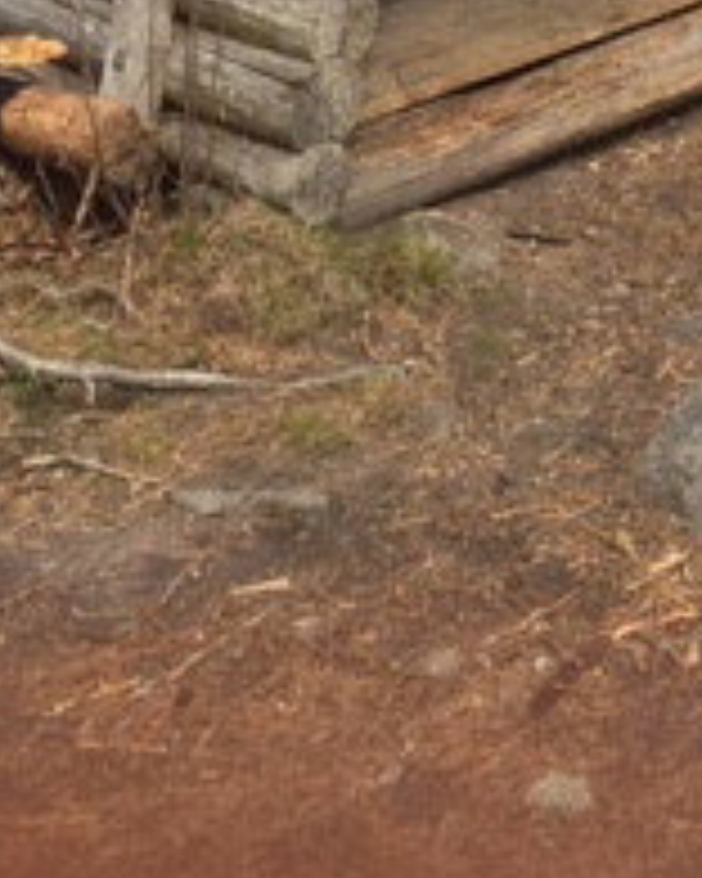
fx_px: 2415
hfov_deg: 15.9
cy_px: -545
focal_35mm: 93
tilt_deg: -0.4
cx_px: 842
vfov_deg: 17.8
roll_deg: +1.9
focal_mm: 4.15
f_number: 2.2
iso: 32
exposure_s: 1/879
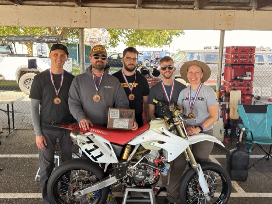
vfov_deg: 41.8
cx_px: 136
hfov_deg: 54.0
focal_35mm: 34
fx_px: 267
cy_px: 102
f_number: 1.78
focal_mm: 6.76
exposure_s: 1/347
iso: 80
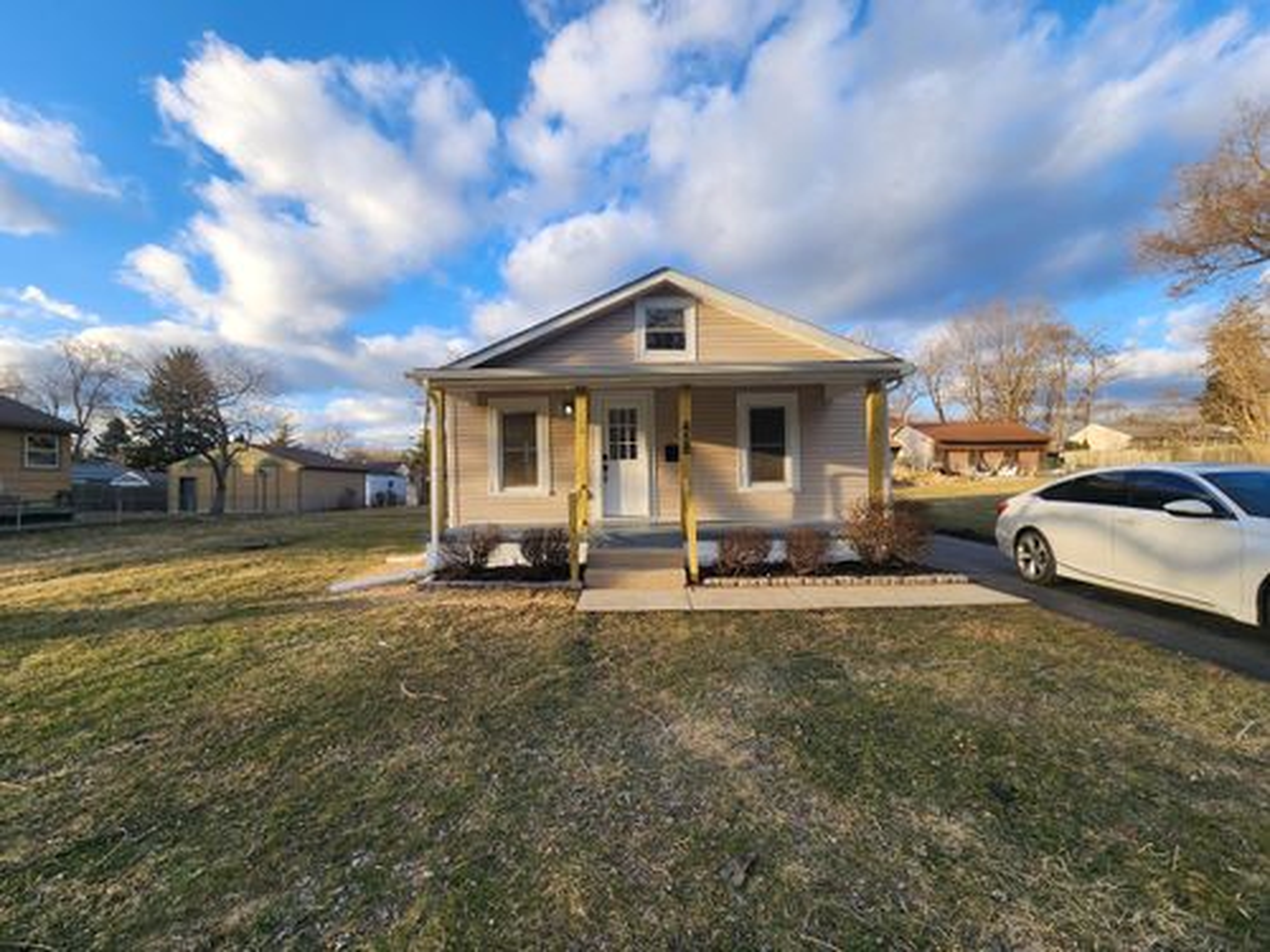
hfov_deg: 106.2
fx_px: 477
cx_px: 635
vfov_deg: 89.9
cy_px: 476
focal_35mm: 13
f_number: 2.2
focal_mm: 2.2
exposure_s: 1/544
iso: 50
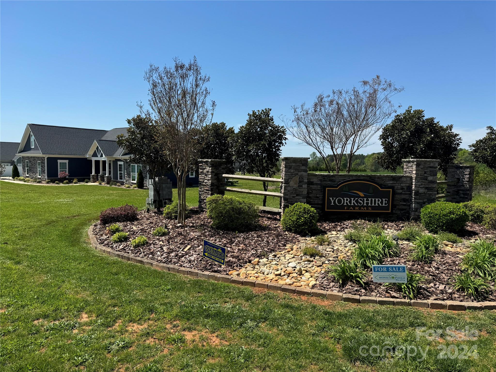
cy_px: 186
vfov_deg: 56.8
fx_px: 344
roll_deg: -0.9
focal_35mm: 24
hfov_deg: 71.6
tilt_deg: -4.8
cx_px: 248
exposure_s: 1/4310
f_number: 1.78
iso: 80
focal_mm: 6.76
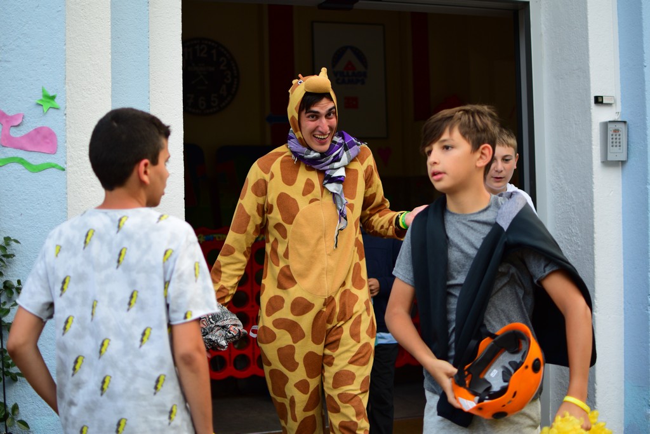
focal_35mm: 52
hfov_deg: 37.8
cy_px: 217
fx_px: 948
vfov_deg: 25.8
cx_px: 325
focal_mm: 35
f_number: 1.8
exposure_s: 1/320
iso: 200
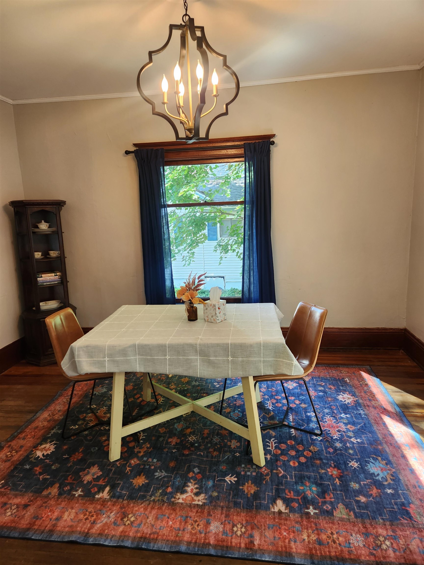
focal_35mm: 23
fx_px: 376
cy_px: 282
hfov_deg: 58.9
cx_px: 212
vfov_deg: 73.9
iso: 125
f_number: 1.8
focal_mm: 5.4
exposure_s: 1/120
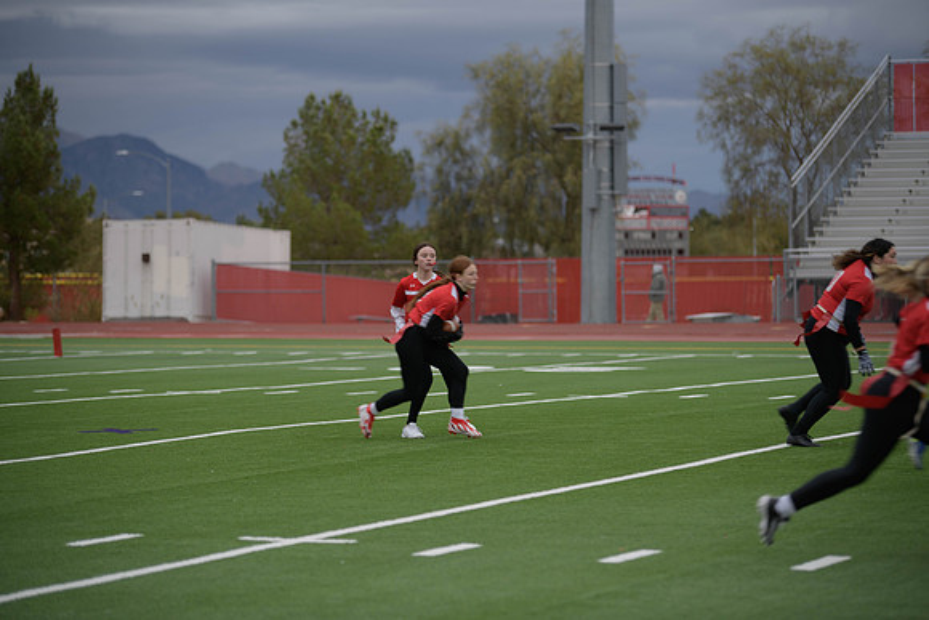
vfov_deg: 10.6
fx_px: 3355
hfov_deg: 15.8
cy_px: 310
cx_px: 464
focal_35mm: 130
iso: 90
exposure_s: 1/200
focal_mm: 130
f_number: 2.8
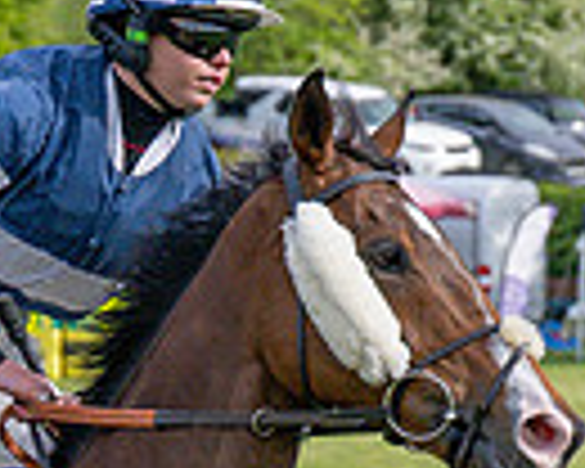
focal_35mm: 575
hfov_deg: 3.4
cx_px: -171
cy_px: 541
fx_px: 9955
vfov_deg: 2.7
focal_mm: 70
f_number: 4.5
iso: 400
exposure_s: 1/2500
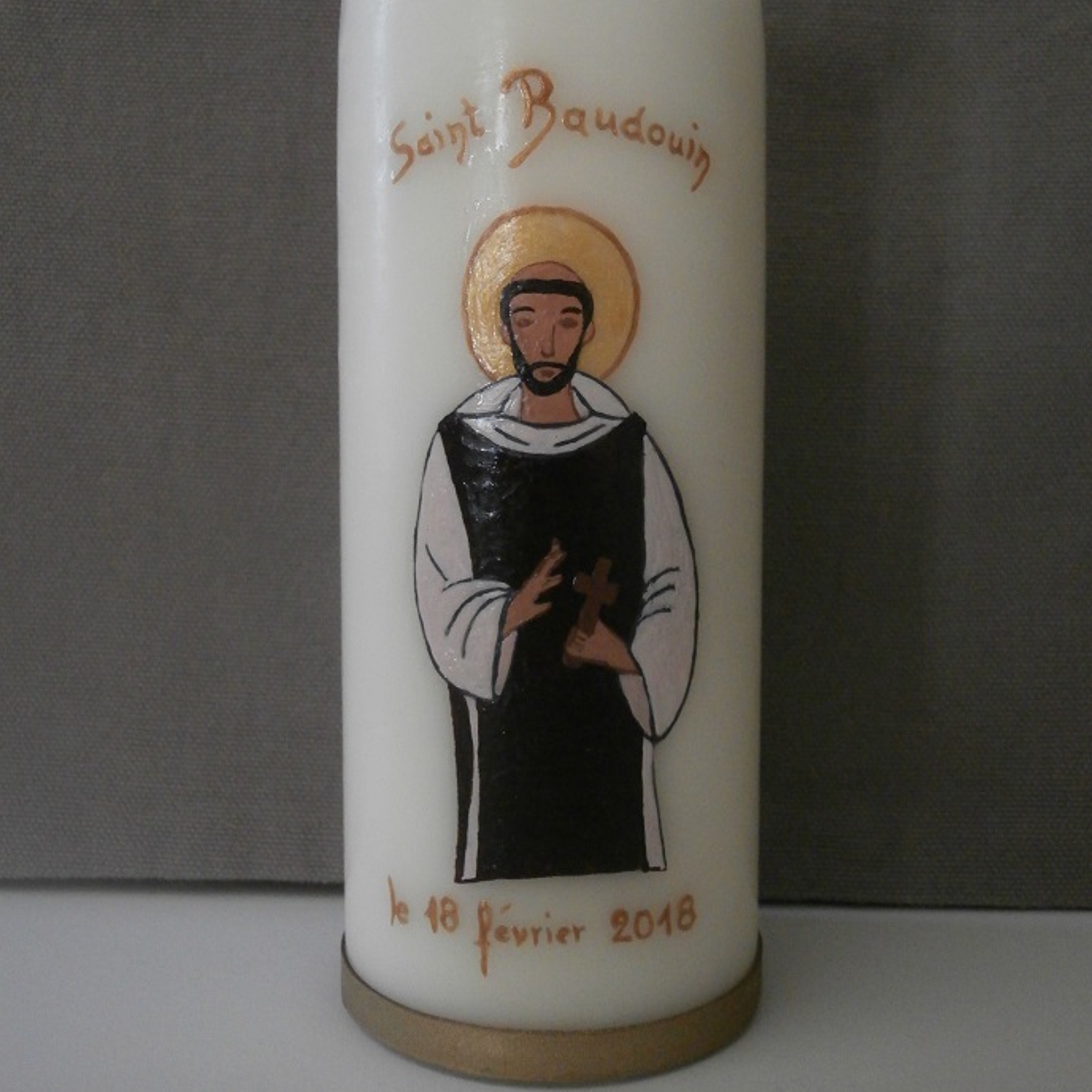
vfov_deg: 37.4
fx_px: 1606
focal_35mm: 45
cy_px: 443
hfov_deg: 37.6
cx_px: 548
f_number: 3.9
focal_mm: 6.67
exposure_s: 1/15
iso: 400
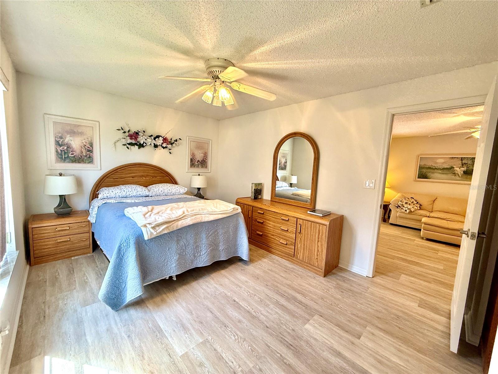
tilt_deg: -6.0
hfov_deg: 102.1
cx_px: 249
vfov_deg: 85.7
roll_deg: -3.0
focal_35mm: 14
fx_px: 201
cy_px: 187
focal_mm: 2.22
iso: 200
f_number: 2.2
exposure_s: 1/120
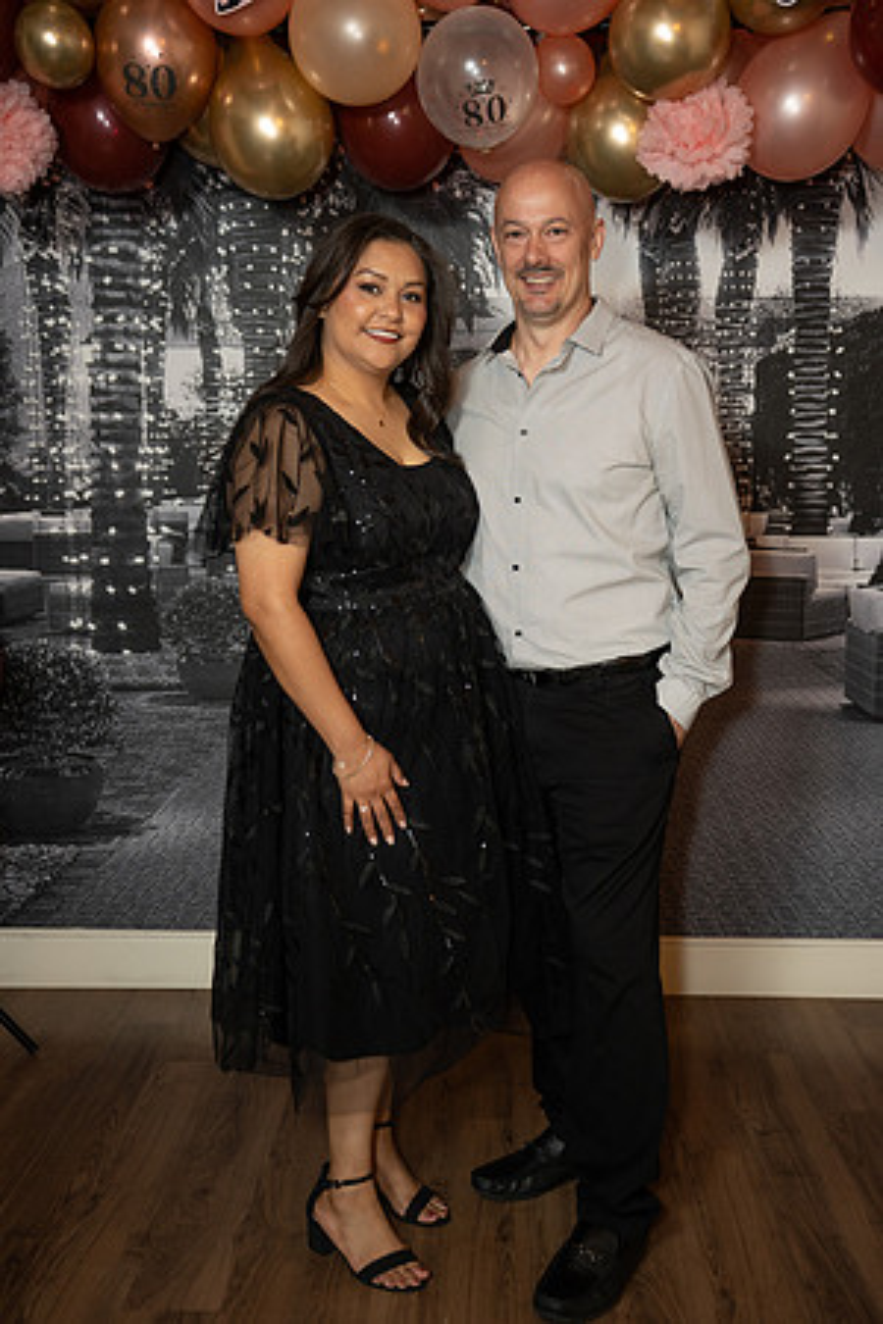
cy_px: 662
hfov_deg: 31.7
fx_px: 1556
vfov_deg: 46.1
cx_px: 442
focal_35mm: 42
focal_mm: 42.3
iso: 1000
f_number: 2.8
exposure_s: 1/160
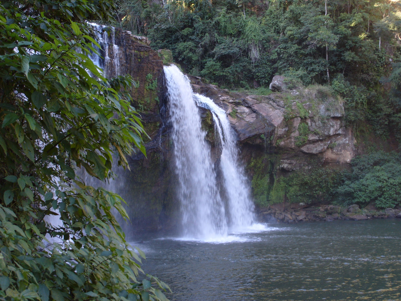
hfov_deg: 38.2
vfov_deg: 29.1
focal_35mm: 50
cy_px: 150
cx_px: 200
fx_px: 579
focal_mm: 11.1
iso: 100
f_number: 3.1
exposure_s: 1/60
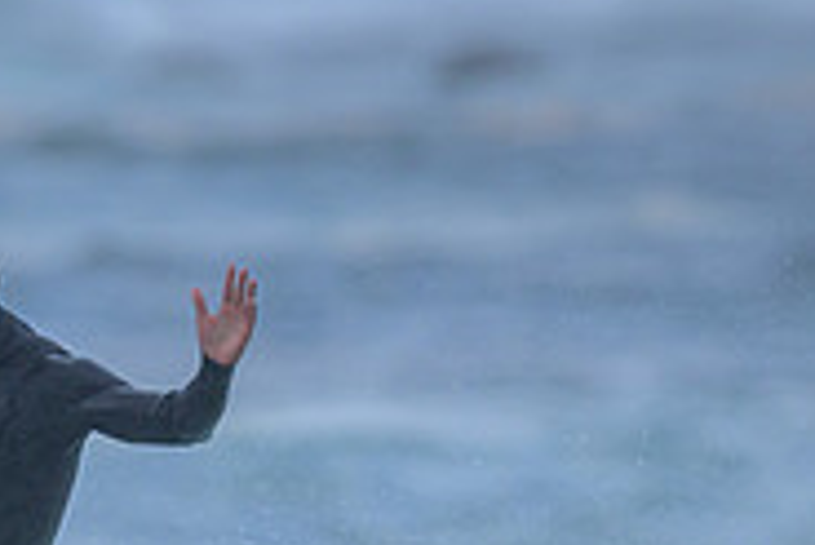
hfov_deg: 0.6
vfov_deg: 0.4
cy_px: 1069
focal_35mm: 3340
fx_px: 75671
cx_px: -452
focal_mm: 800
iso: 360
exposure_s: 1/2000
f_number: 6.3
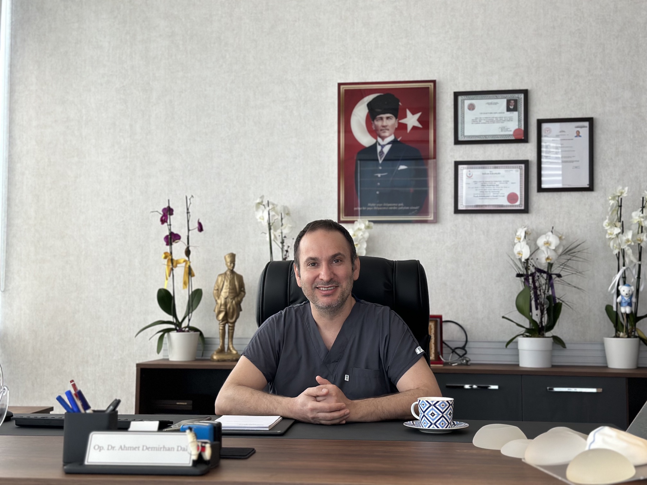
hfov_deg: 39.7
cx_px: 324
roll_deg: -0.3
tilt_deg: +3.9
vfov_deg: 30.3
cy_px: 242
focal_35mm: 48
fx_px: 897
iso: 125
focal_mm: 6.86
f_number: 1.78
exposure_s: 1/77
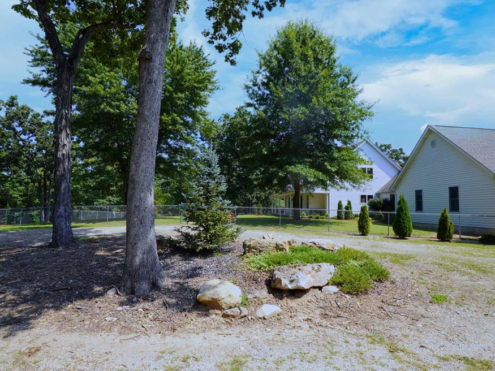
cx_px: 262
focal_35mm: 19
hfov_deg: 85.9
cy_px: 187
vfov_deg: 69.9
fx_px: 265
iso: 100
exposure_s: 1/125
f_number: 9
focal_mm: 11
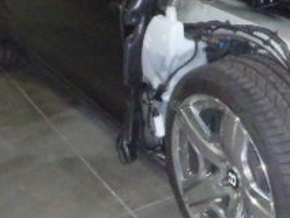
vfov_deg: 17.4
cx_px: 325
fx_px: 704
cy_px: 45
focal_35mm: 84
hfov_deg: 21.9
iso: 800
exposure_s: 1/30
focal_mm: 5
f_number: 3.5
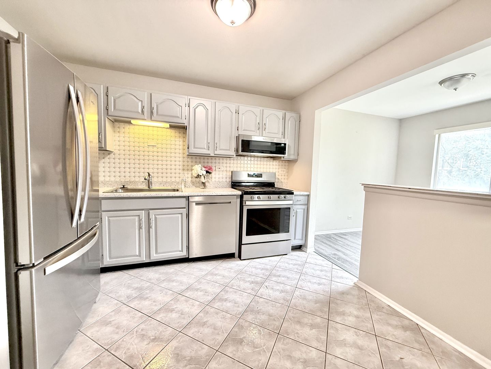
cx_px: 246
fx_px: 199
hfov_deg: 102.1
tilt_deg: -2.4
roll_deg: -1.8
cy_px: 184
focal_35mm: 14
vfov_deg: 85.7
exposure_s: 1/59
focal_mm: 2.22
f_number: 2.2
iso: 400
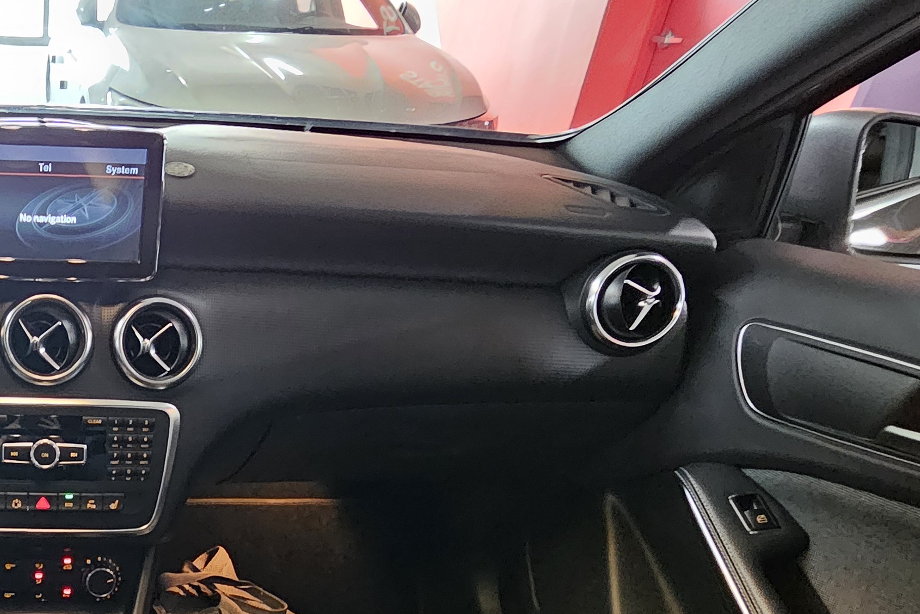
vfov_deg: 39.3
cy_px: 503
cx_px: 21
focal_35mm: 32
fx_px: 818
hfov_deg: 49.2
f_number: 2.2
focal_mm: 2.2
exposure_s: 1/24
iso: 1000
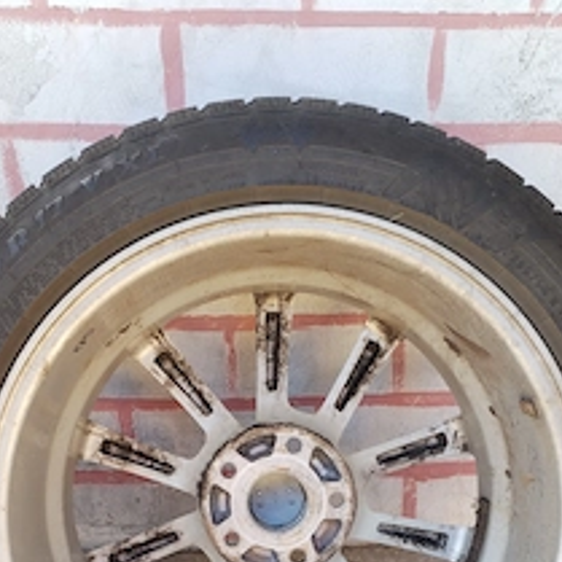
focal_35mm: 49
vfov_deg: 32.6
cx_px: 266
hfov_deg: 34.7
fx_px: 900
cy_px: 524
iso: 100
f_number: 1.8
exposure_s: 1/105
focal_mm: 4.75
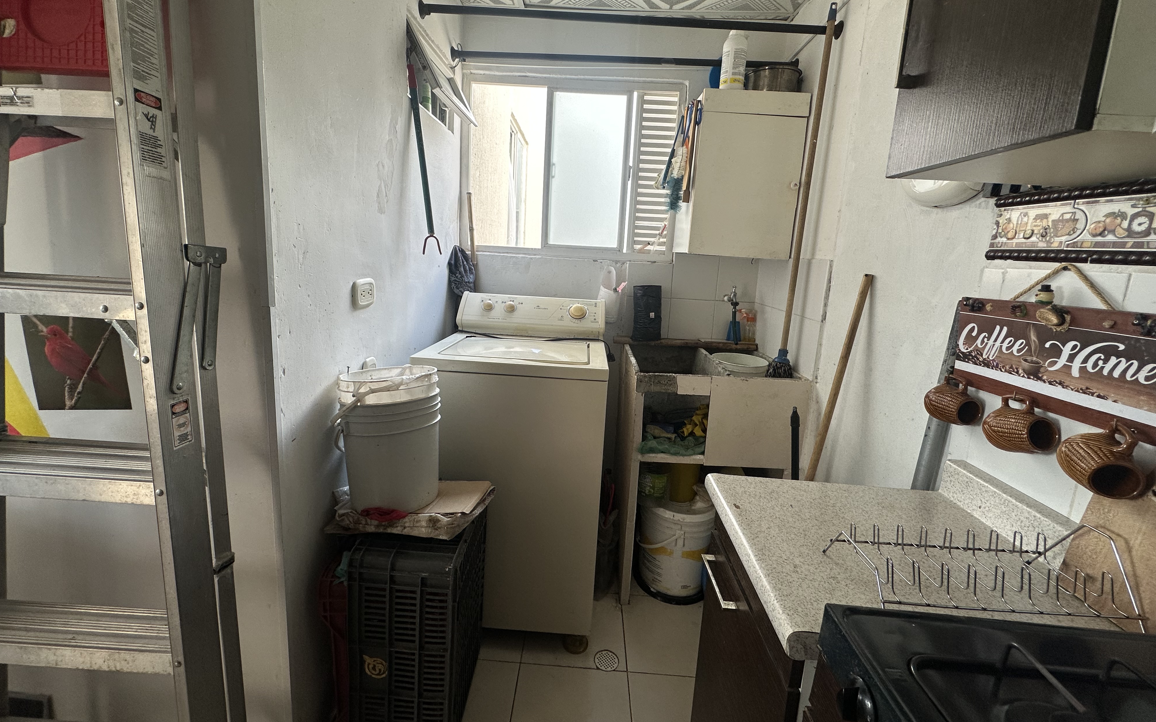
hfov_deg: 101.5
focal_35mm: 15
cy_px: 323
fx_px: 473
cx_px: 573
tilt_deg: -8.4
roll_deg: -3.8
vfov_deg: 74.6
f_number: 2.2
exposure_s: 1/99
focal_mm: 2.22
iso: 64
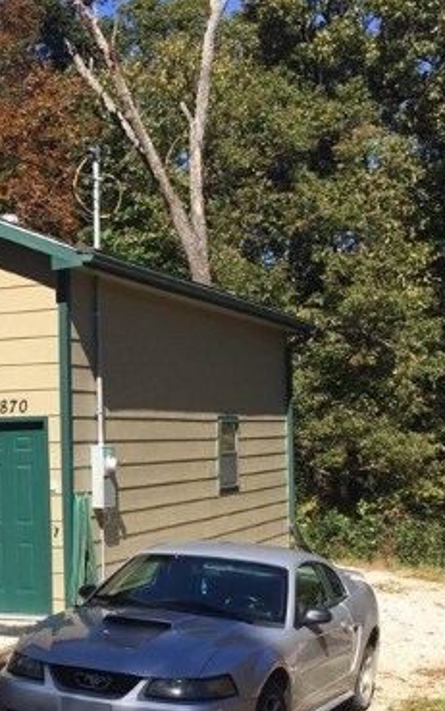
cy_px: 455
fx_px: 1240
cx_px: -106
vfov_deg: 31.8
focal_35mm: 64
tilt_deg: +1.1
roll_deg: +1.9
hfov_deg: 19.1
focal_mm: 4.15
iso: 32
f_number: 2.2
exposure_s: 1/1647
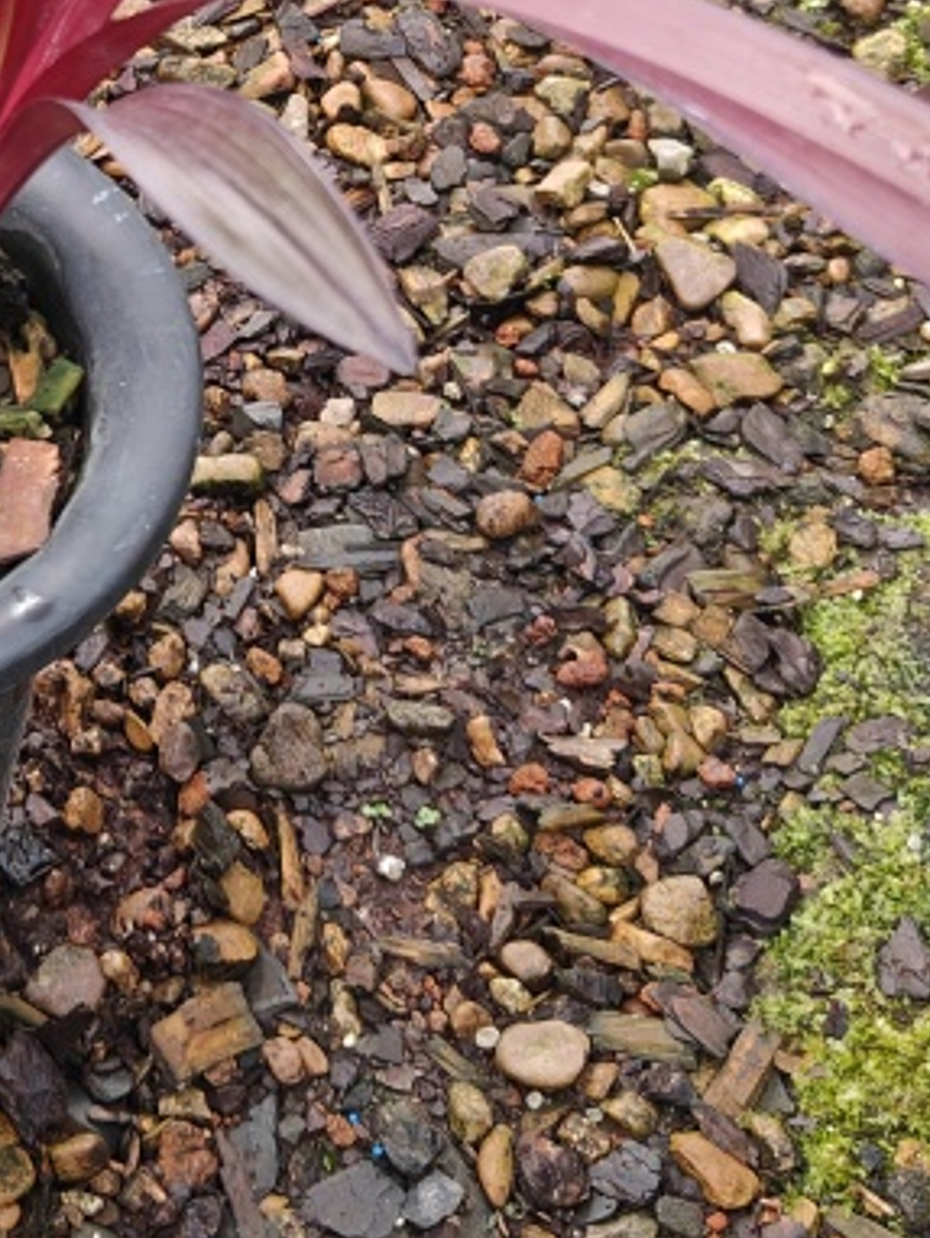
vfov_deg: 27.6
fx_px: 2397
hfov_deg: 20.9
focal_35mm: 67
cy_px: 53
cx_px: -94
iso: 400
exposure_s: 1/50
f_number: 1.8
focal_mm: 5.59
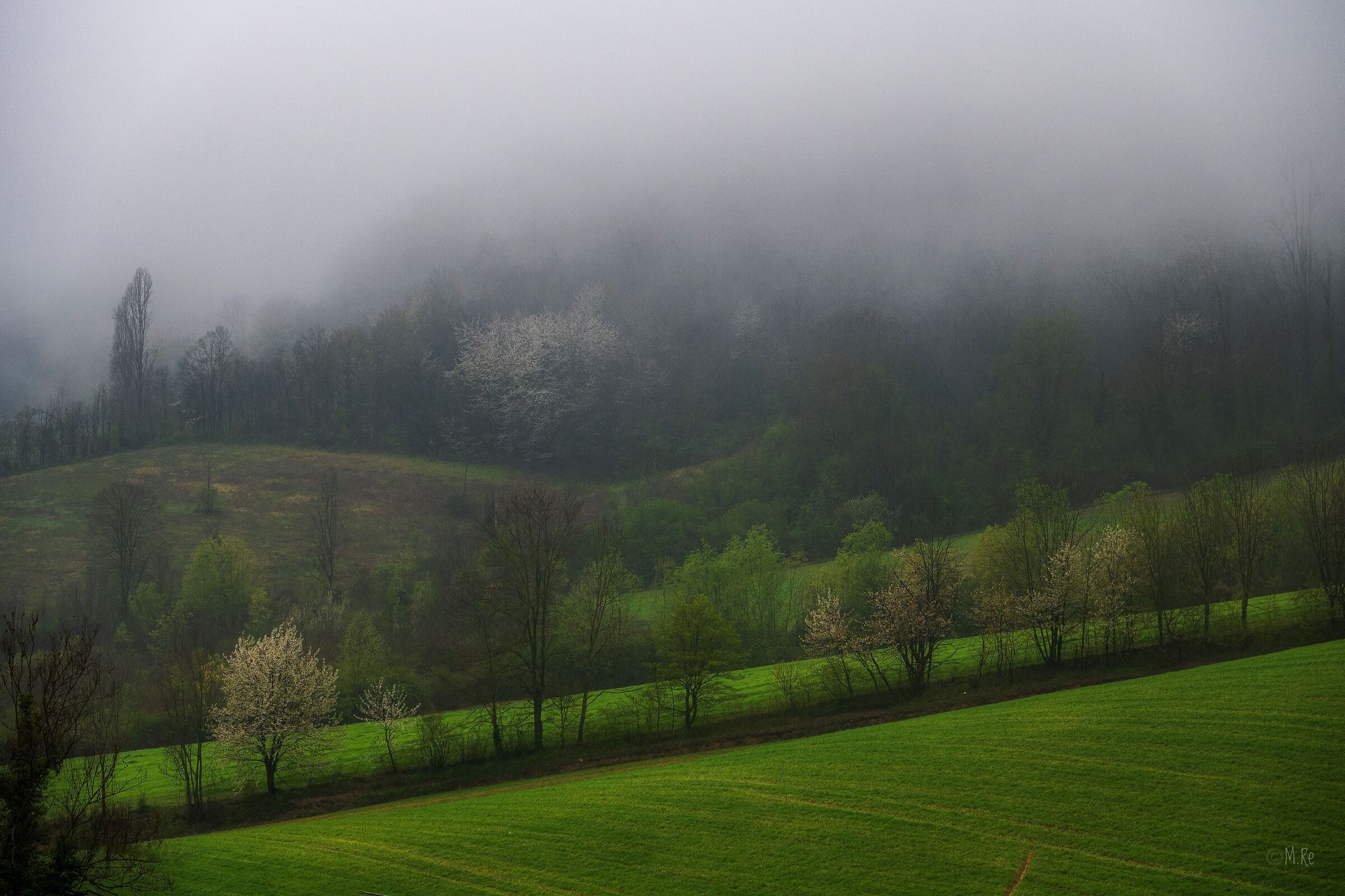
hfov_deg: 20.9
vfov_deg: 14.0
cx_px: 672
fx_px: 3642
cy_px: 448
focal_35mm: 98
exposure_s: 1/100
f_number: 5
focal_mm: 65
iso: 200
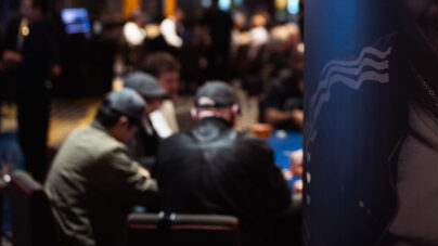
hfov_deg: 30.0
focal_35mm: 68
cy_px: -8
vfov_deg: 17.3
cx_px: 371
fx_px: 790
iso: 400
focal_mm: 35
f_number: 1.4
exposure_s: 1/125
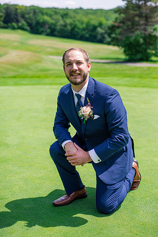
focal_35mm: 50
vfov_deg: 39.6
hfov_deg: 27.0
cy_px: 118
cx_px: 79
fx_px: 329
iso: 250
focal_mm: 50
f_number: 2.8
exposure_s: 1/4000
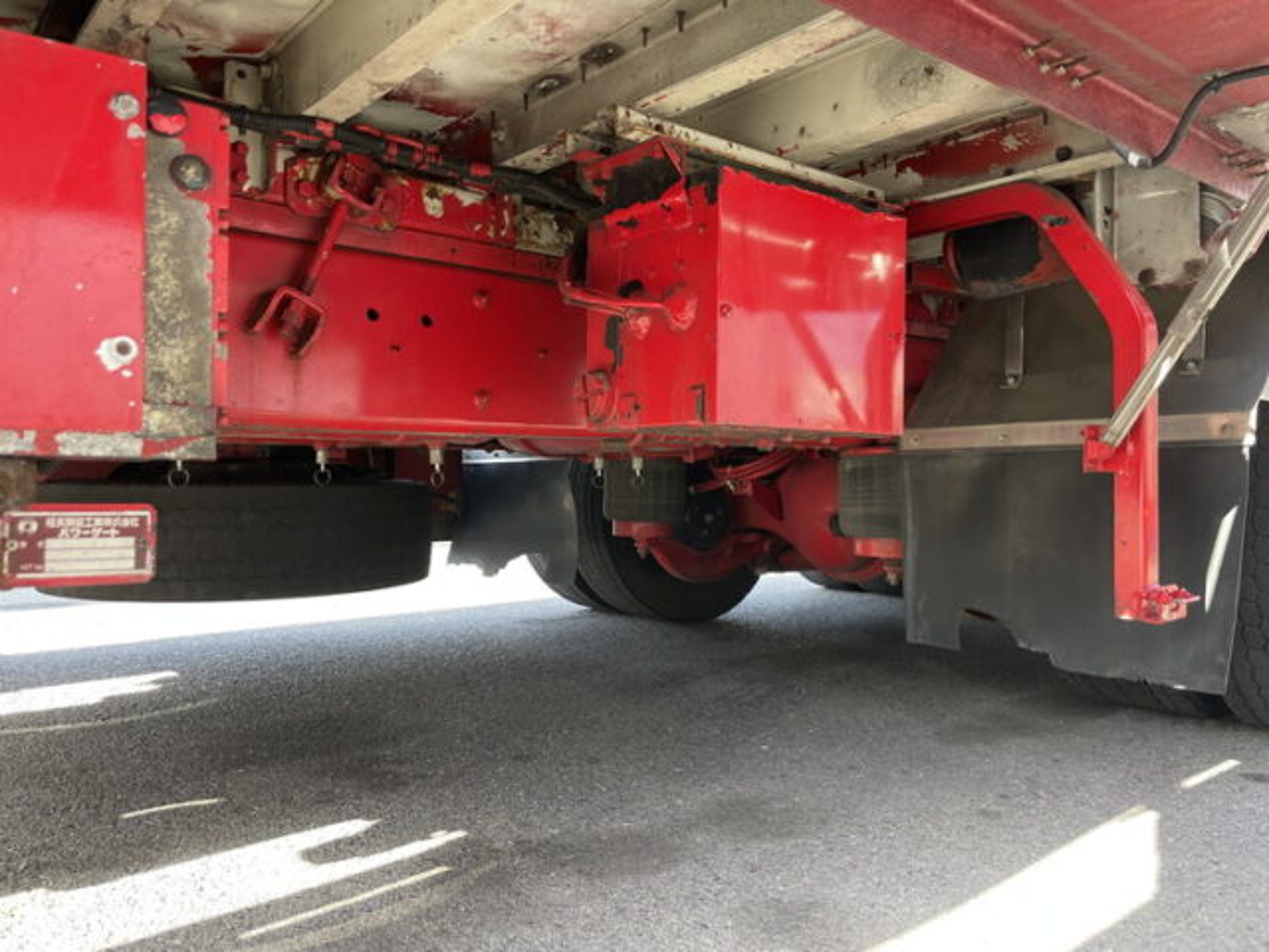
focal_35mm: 26
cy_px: 476
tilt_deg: +0.0
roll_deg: +0.2
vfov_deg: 53.1
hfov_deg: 67.3
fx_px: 953
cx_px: 634
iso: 100
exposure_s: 1/121
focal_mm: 4.2
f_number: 1.6
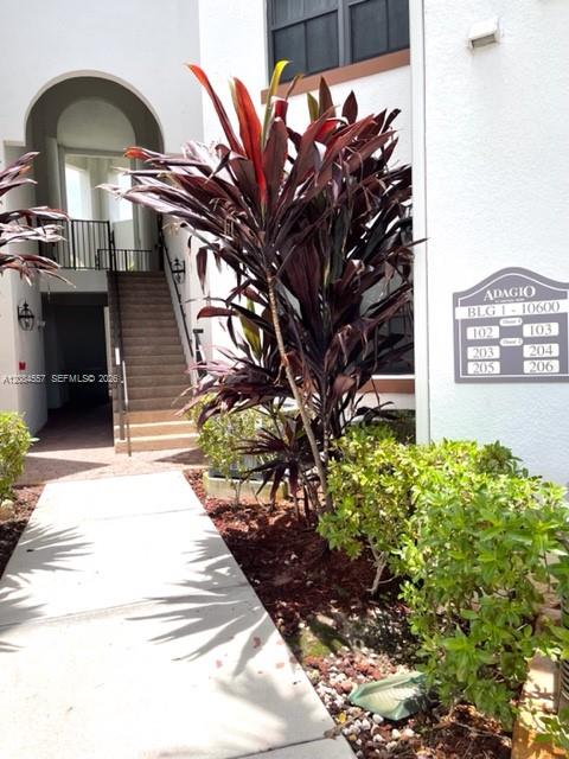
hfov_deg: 53.1
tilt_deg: -2.2
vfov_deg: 67.3
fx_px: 570
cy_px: 380
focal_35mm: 26
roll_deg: +2.4
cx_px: 284
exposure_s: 1/1456
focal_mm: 5.1
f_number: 1.6
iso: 32
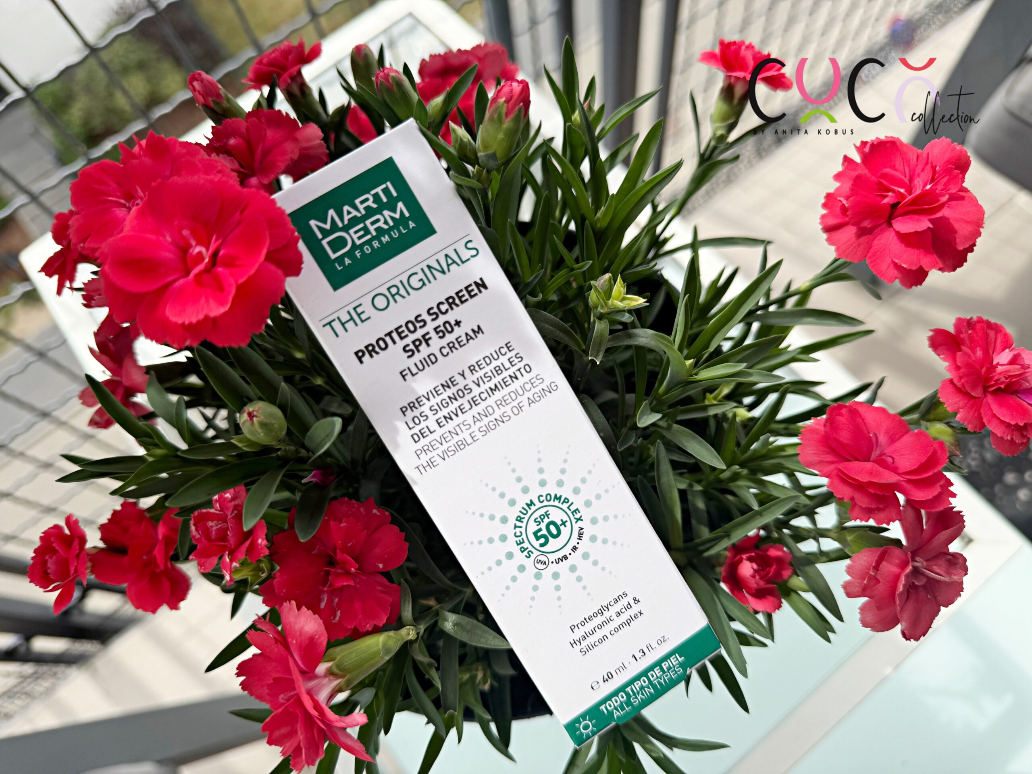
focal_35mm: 24
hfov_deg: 71.6
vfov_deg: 56.8
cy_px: 387
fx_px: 716
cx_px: 516
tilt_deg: -69.0
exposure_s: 1/1524
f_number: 1.78
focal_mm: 6.76
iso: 80
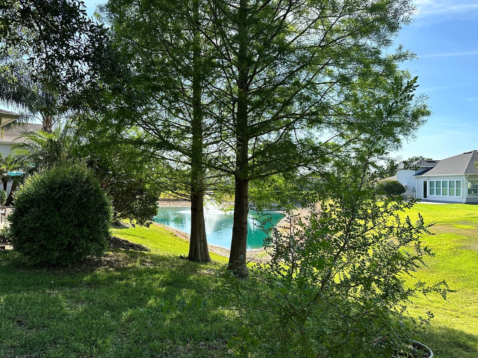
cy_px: 185
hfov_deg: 69.4
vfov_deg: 54.9
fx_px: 345
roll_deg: +0.1
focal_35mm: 25
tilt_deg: +0.3
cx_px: 233
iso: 80
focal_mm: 6.86
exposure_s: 1/1721
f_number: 1.78
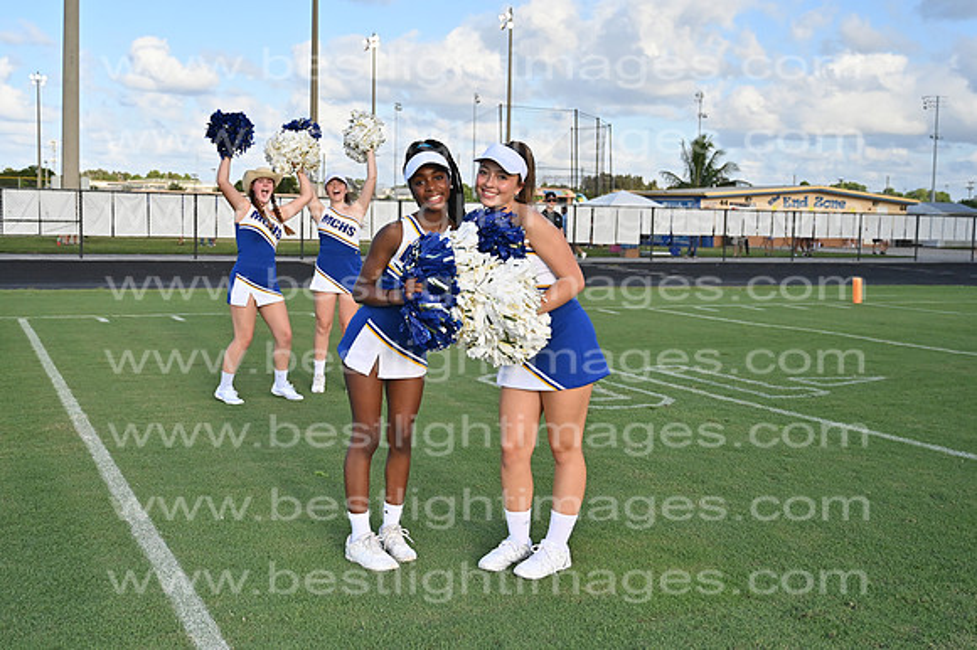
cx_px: 488
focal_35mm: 40
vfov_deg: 33.4
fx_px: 1085
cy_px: 325
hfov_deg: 48.5
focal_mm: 40
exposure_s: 1/8000
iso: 1000
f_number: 4
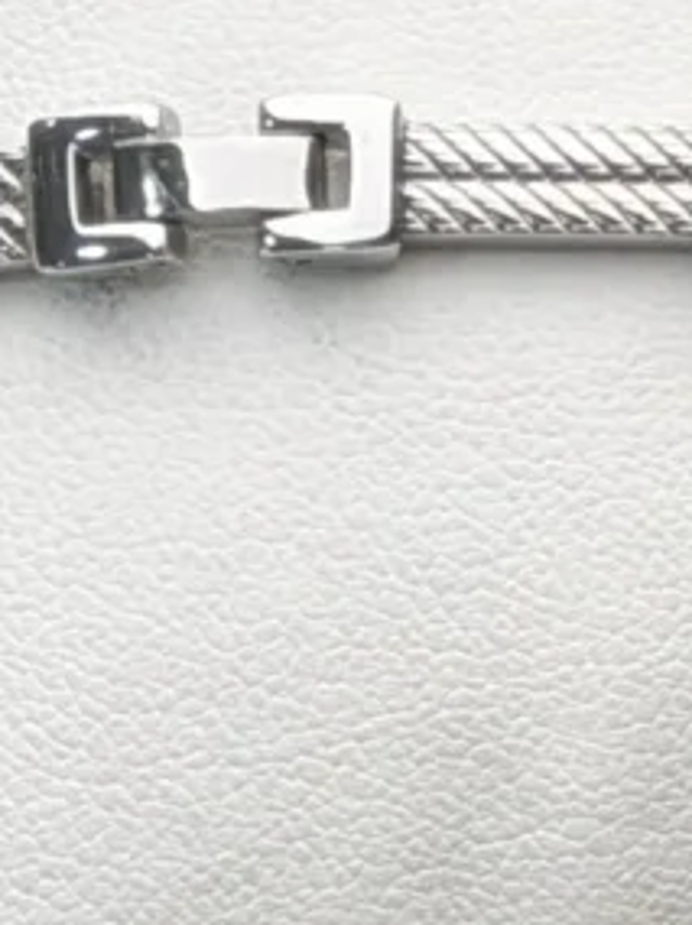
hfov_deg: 8.2
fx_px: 4809
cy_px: 420
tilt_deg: -72.6
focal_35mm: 180
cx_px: 611
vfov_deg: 11.0
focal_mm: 6.76
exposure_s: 1/786
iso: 80
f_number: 1.78
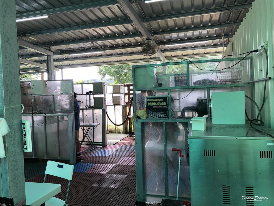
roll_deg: +2.6
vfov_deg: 49.7
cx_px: 137
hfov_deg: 63.4
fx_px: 222
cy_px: 103
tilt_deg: -2.7
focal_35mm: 28
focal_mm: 3.99
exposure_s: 1/120
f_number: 1.8
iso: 40
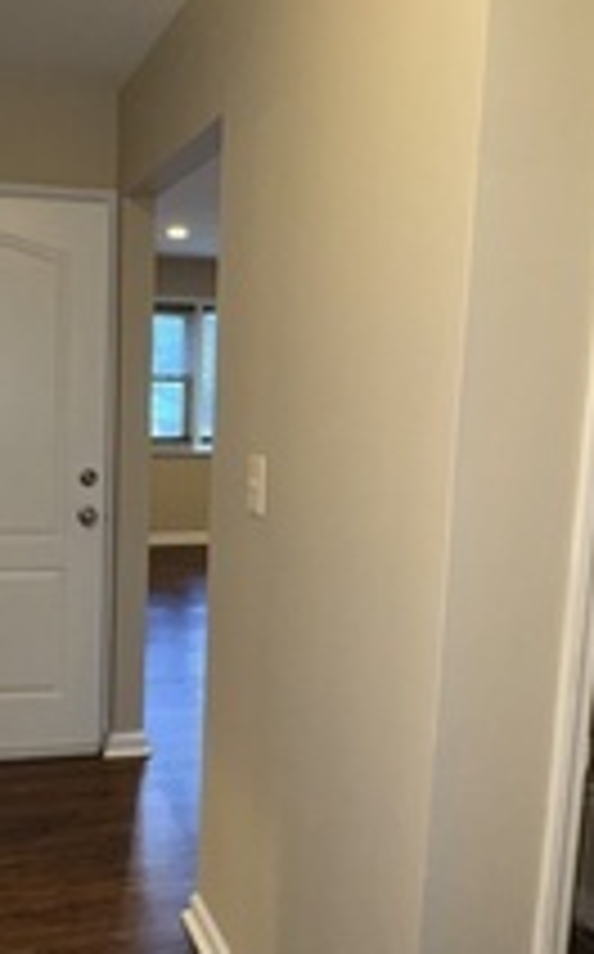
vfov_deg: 55.3
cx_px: 160
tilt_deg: -8.8
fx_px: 909
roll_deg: -1.6
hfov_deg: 35.5
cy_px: 513
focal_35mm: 35
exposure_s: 1/60
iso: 160
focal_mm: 2.22
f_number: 2.2
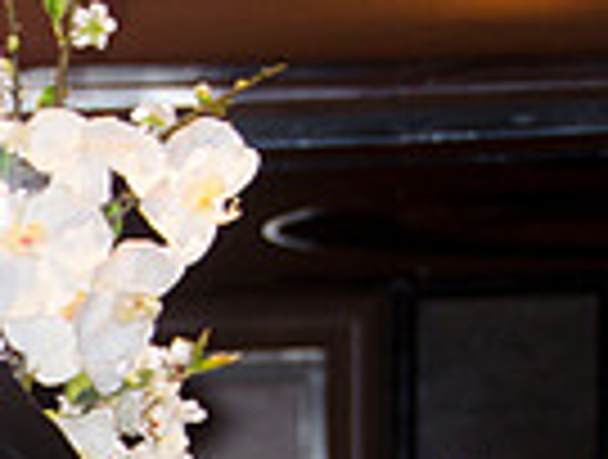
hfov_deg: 5.7
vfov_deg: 4.4
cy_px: 662
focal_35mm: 339
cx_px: -676
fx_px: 5970
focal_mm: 55
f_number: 5.6
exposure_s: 1/60
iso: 400
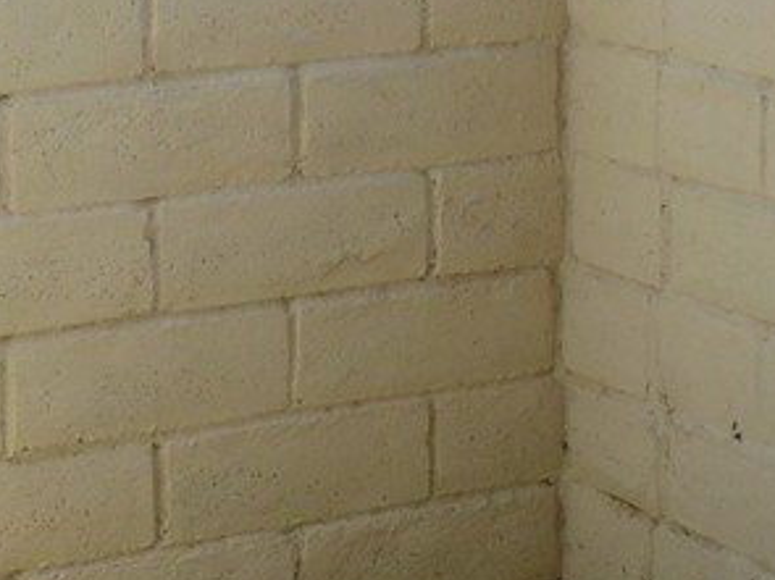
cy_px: -16
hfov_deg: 15.3
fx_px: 2797
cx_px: -95
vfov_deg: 11.7
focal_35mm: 125
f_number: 5
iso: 100
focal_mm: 6
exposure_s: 1/200
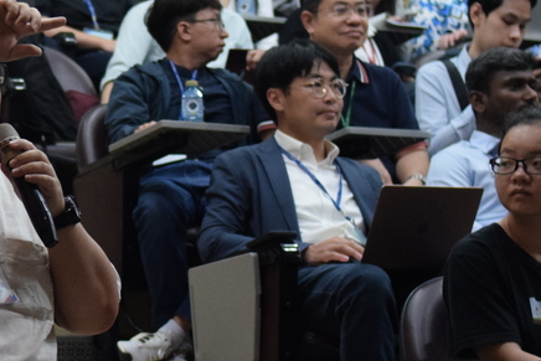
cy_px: 179
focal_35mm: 144
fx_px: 2170
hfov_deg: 13.9
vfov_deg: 9.5
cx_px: -37
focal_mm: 35
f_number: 2
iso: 2000
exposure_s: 1/320
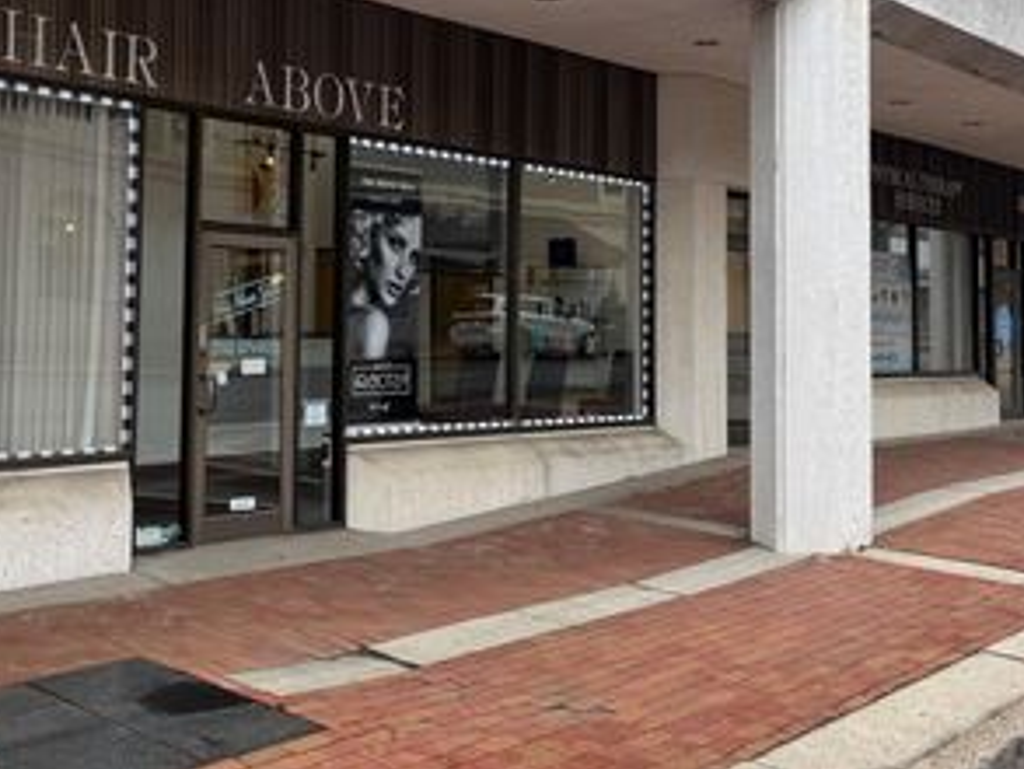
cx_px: 231
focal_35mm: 41
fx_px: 1213
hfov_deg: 43.9
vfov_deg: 34.8
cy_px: 253
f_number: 1.78
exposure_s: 1/216
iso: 64
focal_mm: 6.76
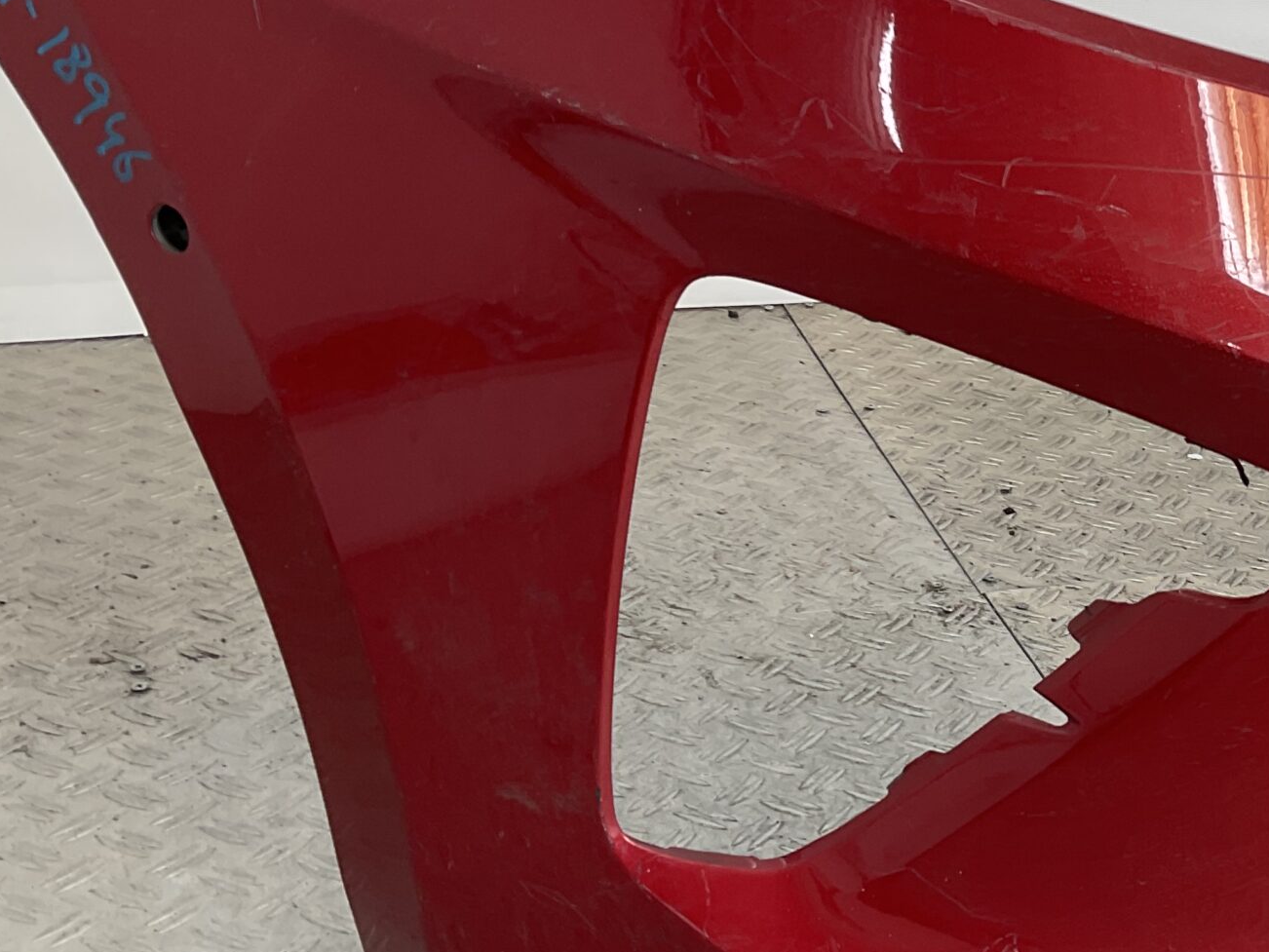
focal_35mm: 57
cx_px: 1243
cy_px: 468
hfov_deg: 31.5
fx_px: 2090
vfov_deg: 25.7
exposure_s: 1/146
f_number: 1.8
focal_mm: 3
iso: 16
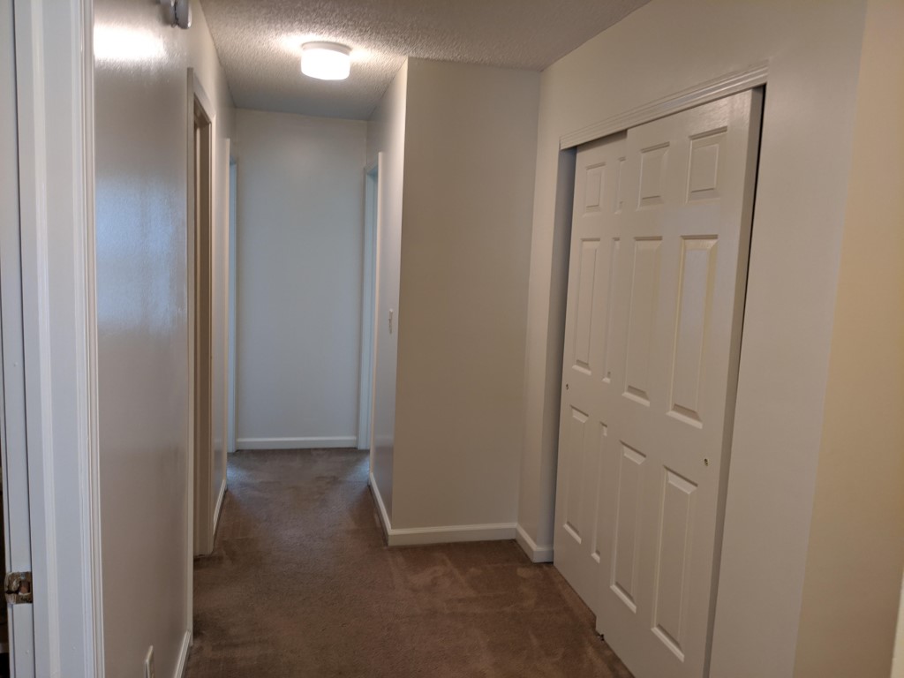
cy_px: 339
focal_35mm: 27
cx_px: 452
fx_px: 705
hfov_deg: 65.3
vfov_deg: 51.4
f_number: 1.8
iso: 90
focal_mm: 4.44
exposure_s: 1/24
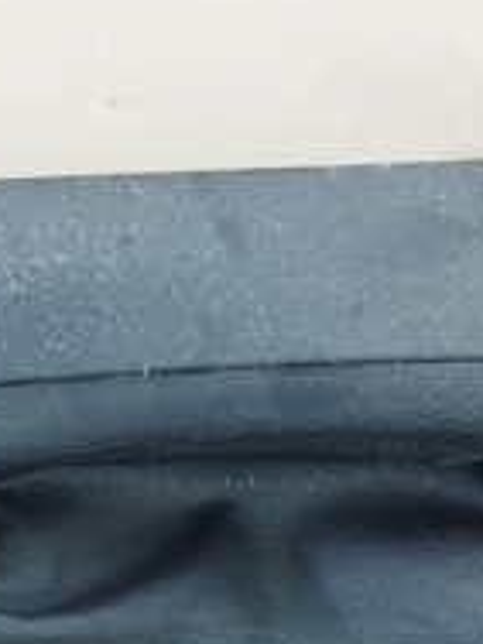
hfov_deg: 21.3
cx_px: 185
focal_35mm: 69
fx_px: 1284
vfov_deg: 26.7
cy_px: 634
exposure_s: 1/50
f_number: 1.79
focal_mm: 4.71
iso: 216
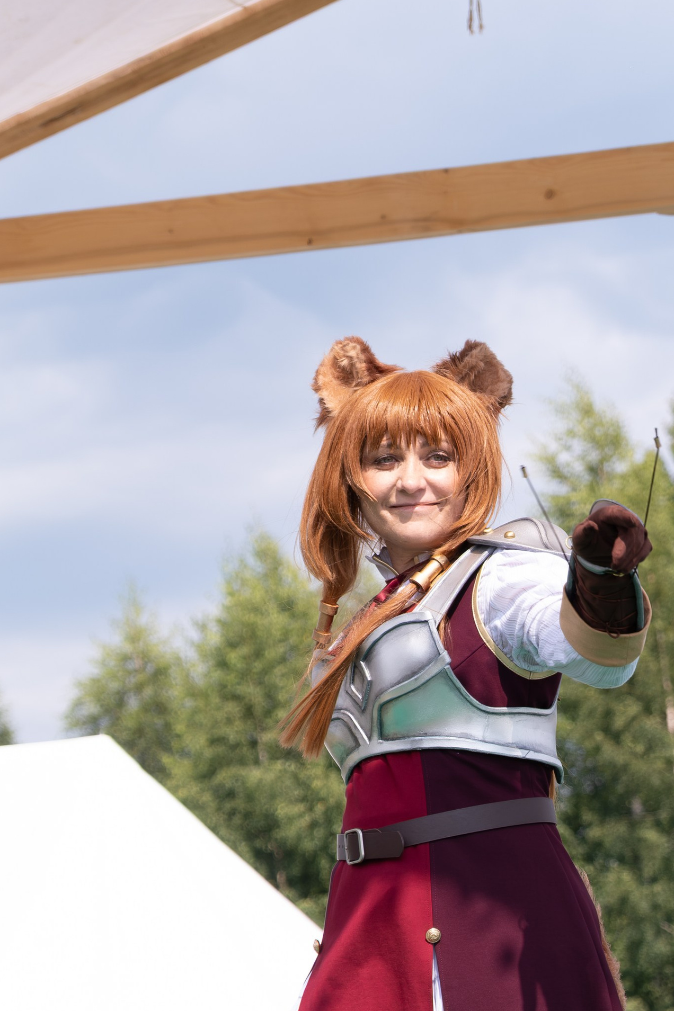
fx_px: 4691
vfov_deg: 12.3
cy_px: 800
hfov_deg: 8.2
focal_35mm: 167
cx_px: 541
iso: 160
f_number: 4
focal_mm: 55
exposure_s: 1/1000
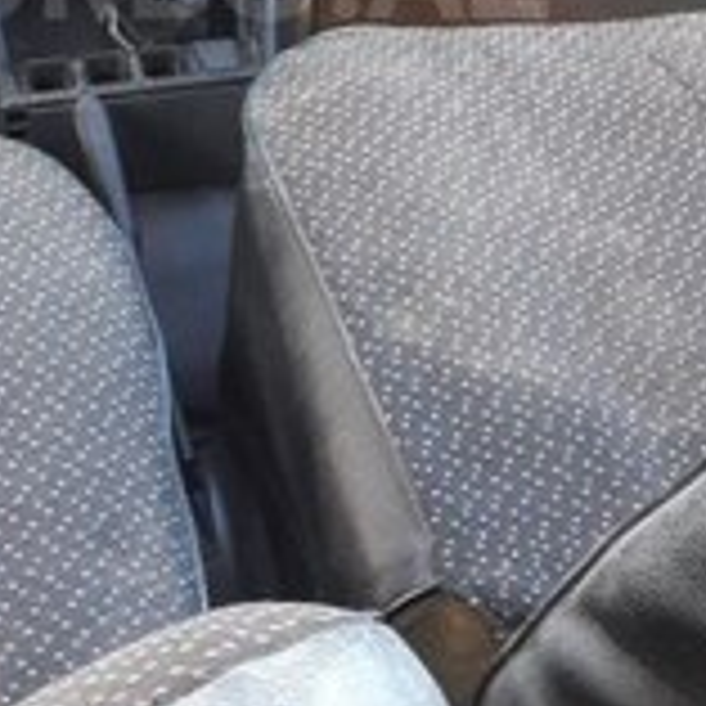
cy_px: -31
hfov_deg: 22.0
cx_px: 202
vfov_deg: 21.3
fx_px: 1800
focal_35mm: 78
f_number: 1.9
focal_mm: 3.7
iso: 200
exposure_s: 1/33
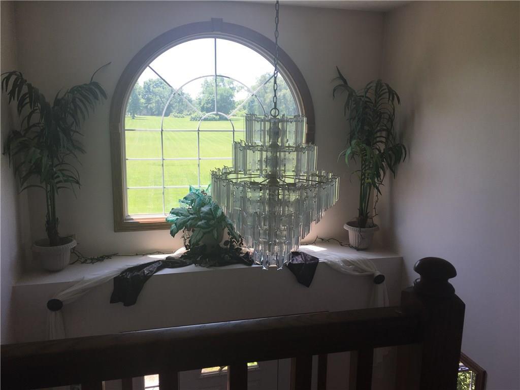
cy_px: 195
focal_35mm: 29
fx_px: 436
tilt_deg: -11.0
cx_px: 260
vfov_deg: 48.2
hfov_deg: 61.7
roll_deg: -1.0
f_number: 2.2
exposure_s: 1/186
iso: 25
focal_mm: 4.15
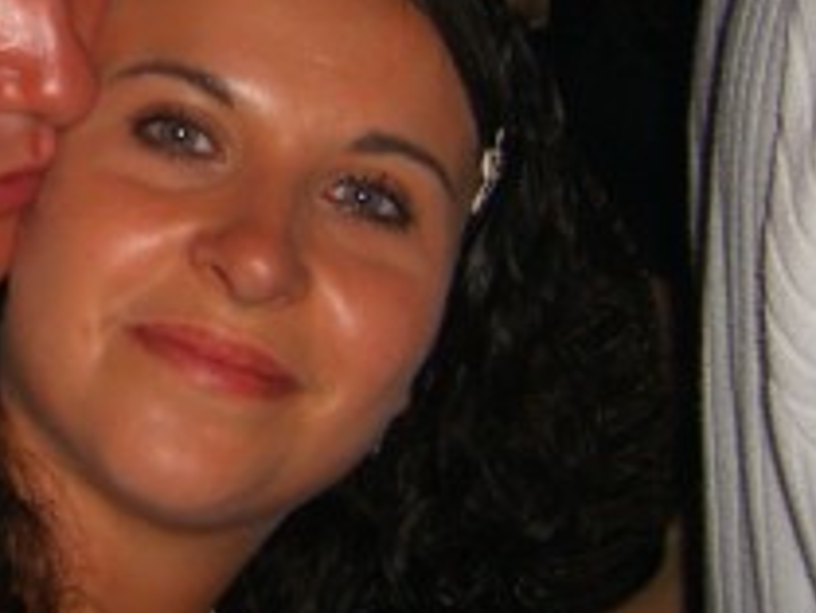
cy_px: 82
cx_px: -117
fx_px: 2571
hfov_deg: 17.3
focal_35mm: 109
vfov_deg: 13.5
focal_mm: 7.9
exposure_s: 1/60
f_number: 2.8
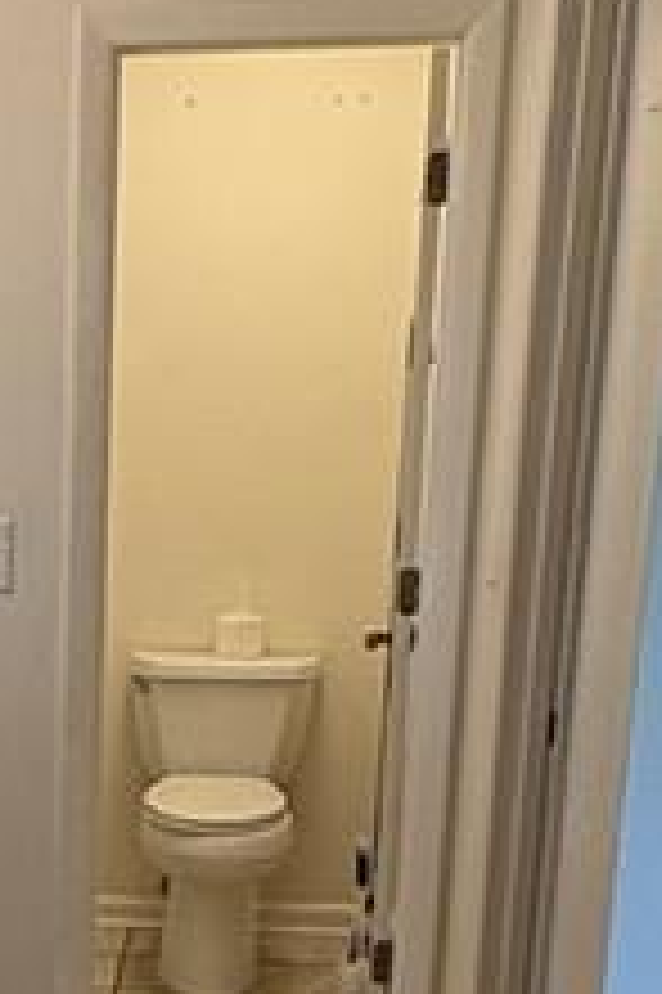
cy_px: 1012
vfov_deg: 24.4
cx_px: -153
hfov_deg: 16.5
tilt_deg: -16.1
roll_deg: +0.5
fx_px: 2182
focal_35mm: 79
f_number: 2.2
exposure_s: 1/120
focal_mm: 2.22
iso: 125
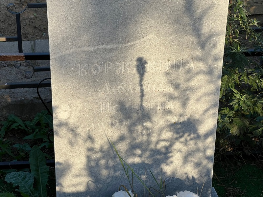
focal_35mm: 77
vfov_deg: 19.1
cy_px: 98
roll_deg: -0.7
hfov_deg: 25.3
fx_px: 585
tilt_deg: -28.2
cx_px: 132
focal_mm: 9
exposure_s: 1/451
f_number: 2.8
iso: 32
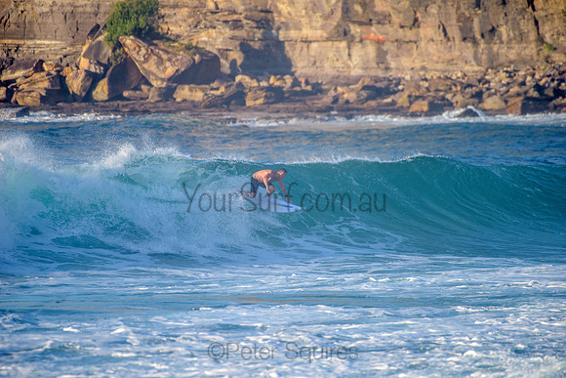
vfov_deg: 2.8
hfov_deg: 4.1
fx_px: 7863
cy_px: 189
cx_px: 283
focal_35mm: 500
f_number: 5.6
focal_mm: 500
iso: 450
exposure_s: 1/2000
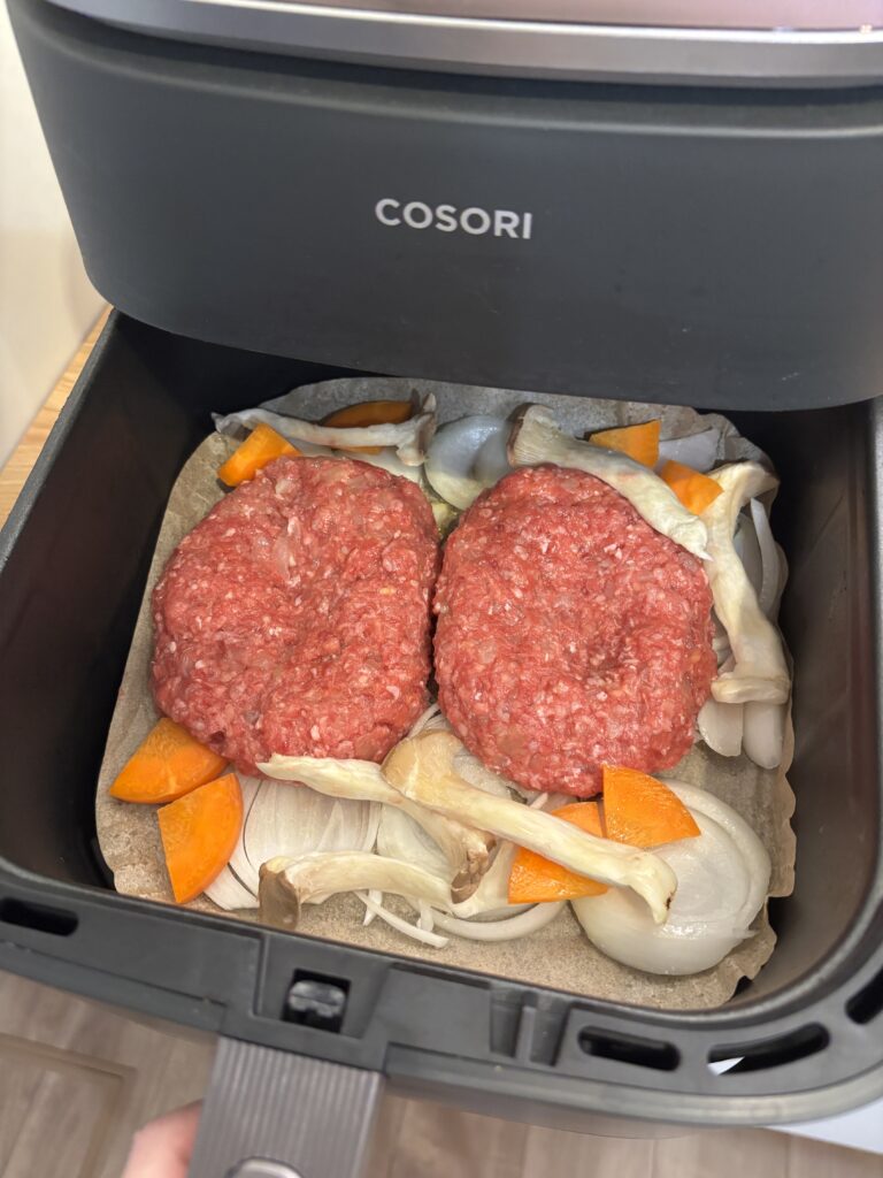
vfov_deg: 67.3
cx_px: 442
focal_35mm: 26
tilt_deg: -55.1
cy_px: 589
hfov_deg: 53.1
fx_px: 884
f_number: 1.6
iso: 500
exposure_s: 1/50
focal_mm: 5.96
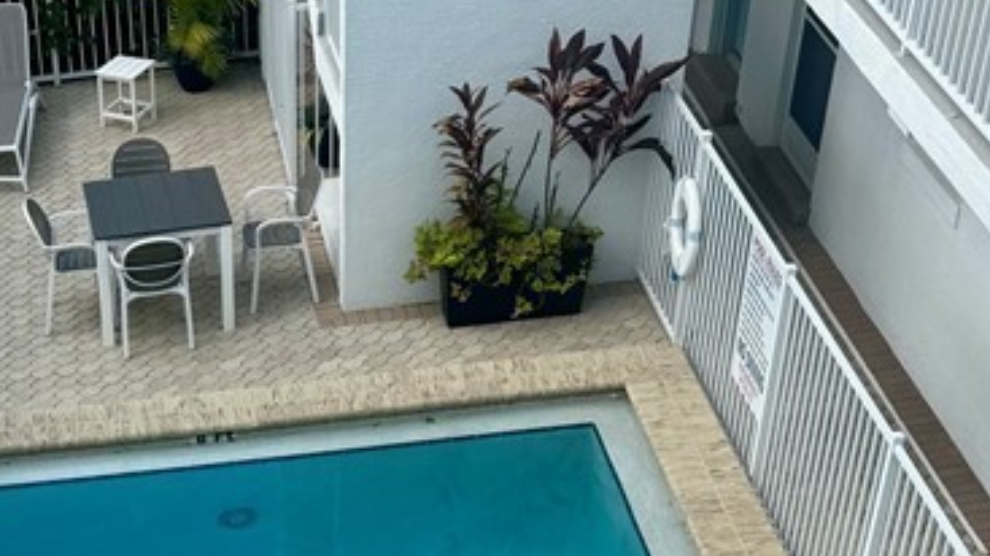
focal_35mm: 73
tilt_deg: -45.7
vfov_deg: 14.5
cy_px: 1007
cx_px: 108
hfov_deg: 28.0
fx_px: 1915
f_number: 1.78
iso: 80
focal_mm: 6.76
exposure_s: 1/2105
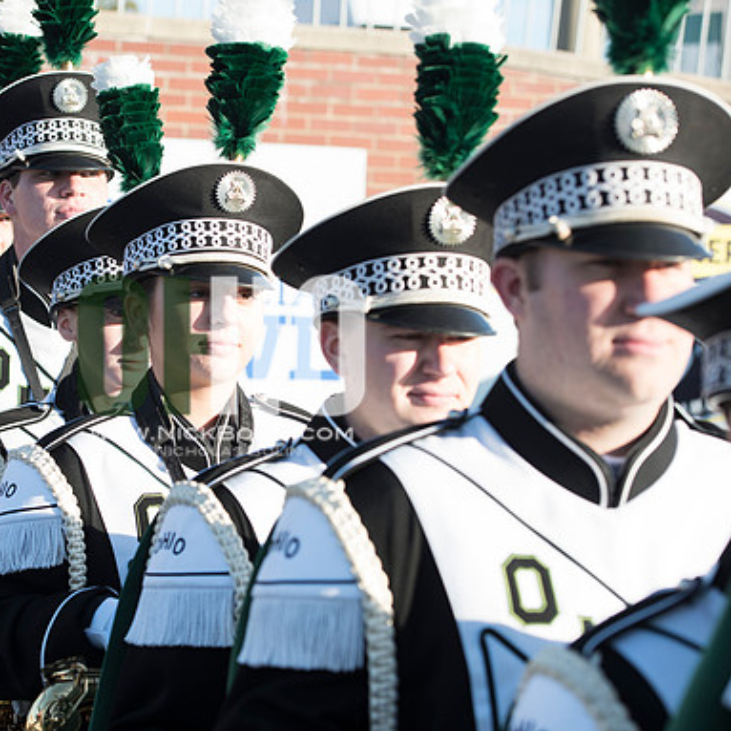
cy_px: 366
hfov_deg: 19.2
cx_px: 221
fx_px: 2150
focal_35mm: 90
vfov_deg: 19.3
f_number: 5
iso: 320
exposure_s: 1/800
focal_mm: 70
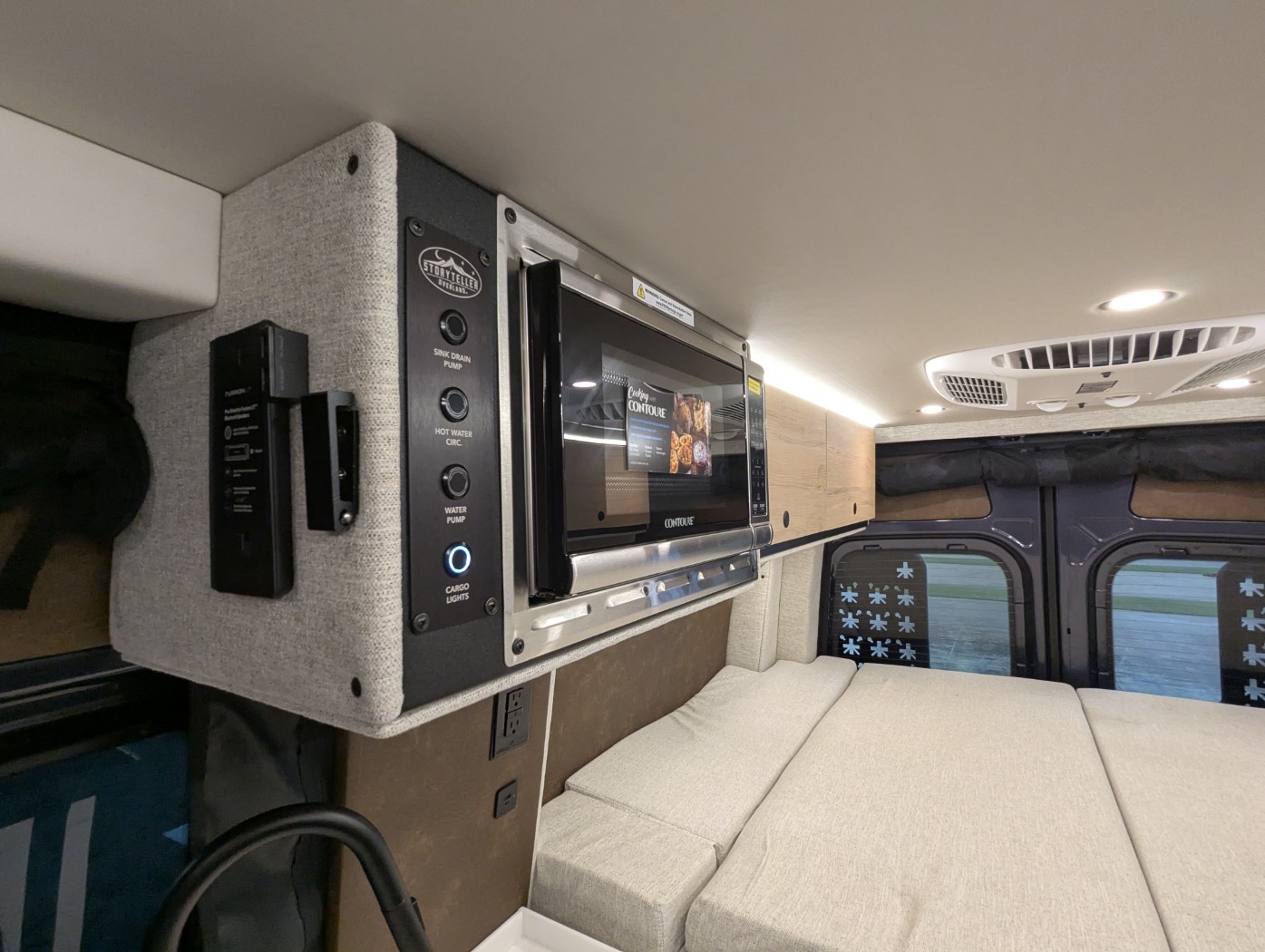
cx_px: 632
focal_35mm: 16
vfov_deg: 78.2
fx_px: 585
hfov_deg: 94.4
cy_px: 476
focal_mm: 2.35
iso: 298
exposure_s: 1/60.7
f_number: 2.2
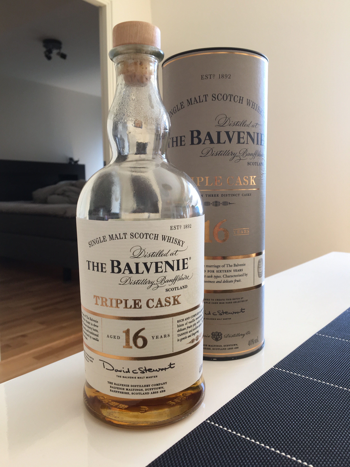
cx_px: 175
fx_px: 391
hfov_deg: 48.2
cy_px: 234
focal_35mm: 29
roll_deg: +0.5
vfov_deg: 61.7
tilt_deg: -5.0
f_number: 2.2
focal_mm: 4.15
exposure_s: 1/50
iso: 32
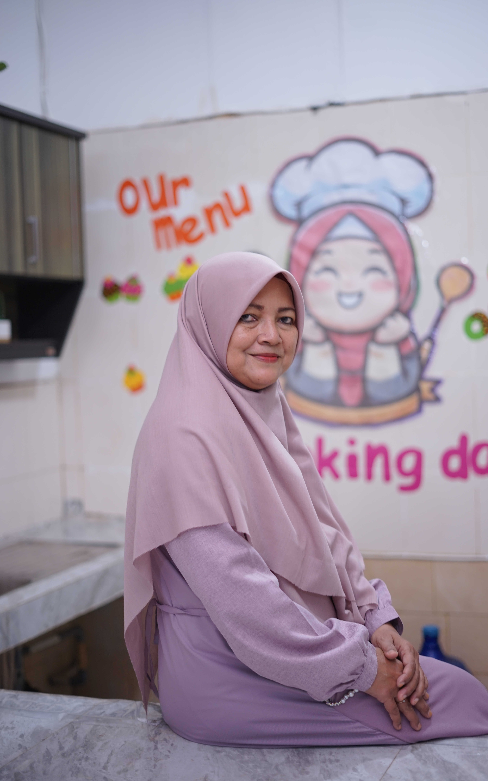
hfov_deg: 25.3
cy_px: 391
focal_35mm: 51
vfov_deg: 39.6
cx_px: 248
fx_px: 1085
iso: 250
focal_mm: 50
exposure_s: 1/100
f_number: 1.8
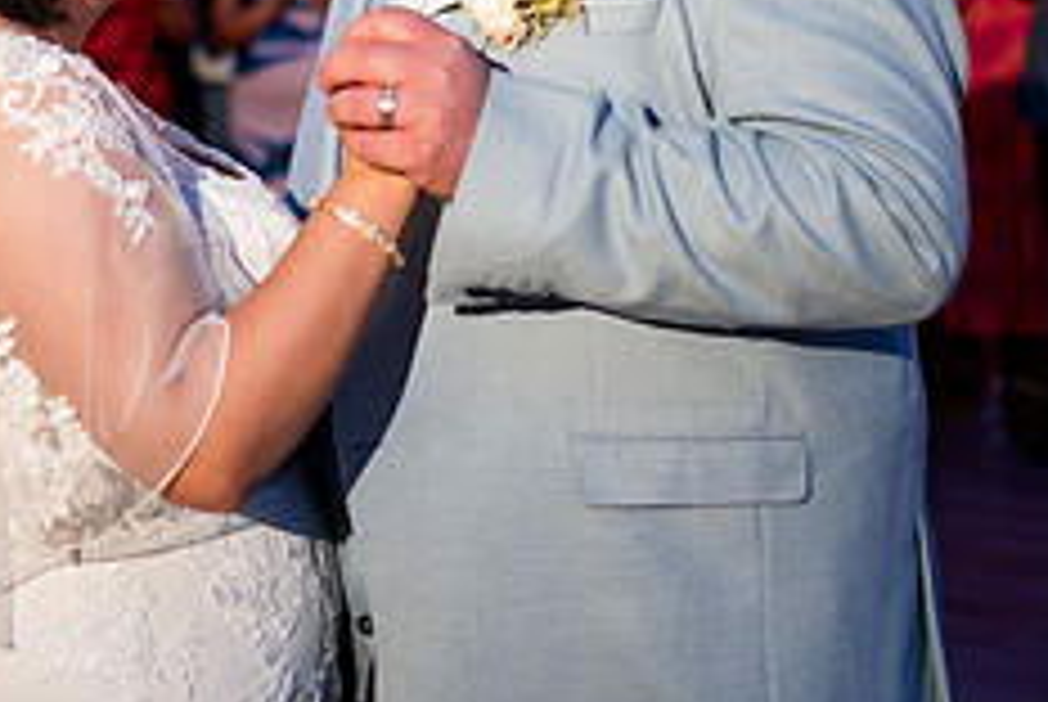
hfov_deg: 23.2
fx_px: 2536
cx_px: 306
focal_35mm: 87
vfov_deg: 15.7
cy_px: 187
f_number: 1.8
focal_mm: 35
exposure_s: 1/250
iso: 1600
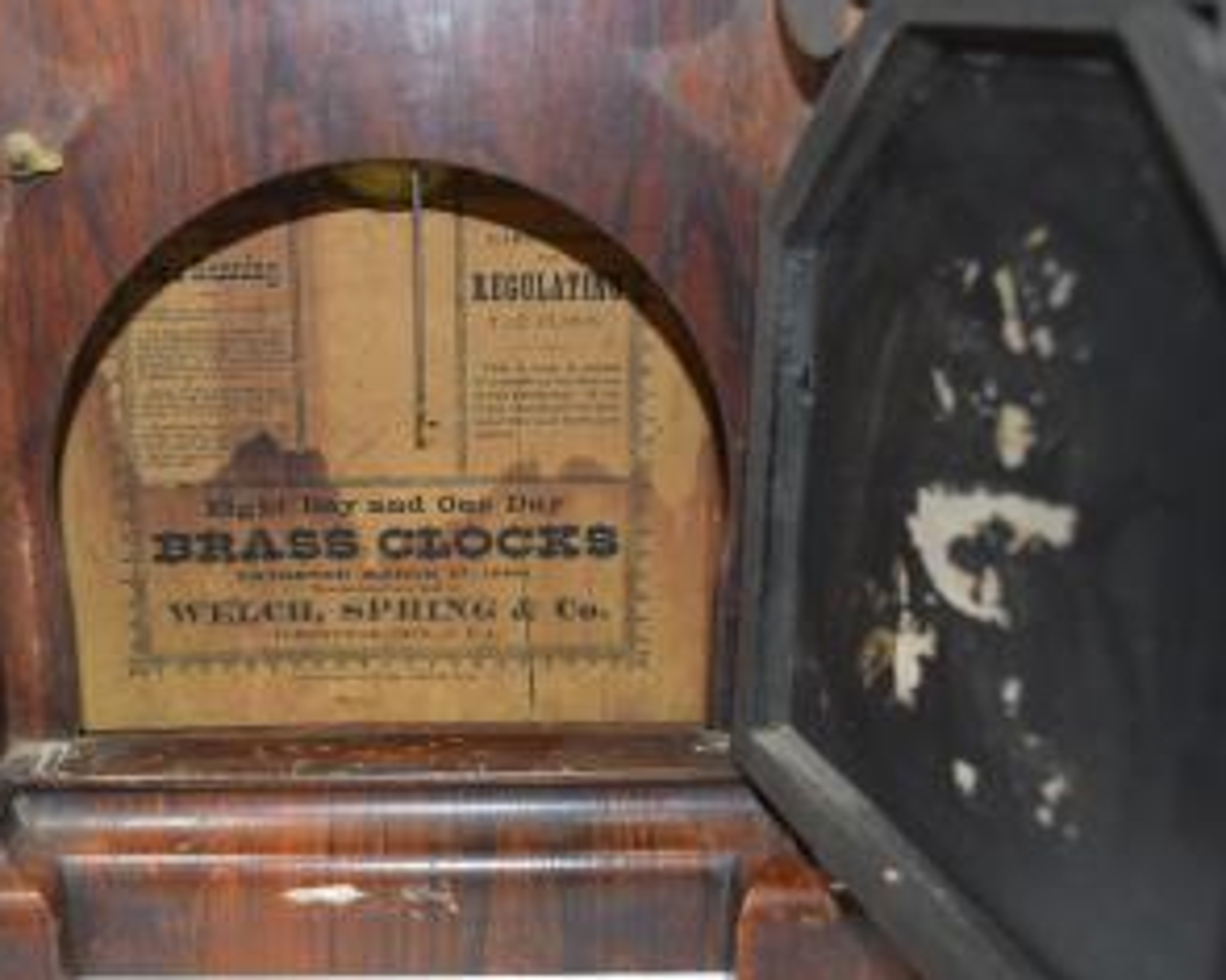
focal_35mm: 46
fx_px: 1669
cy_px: 477
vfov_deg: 32.7
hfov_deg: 39.8
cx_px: 396
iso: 640
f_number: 5.6
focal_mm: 24
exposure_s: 1/125
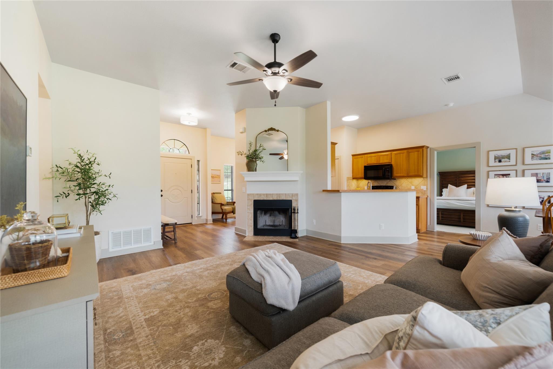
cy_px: 184
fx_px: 215
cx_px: 276
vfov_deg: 81.2
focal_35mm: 14
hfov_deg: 104.2
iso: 400
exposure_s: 1
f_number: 8
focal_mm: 14
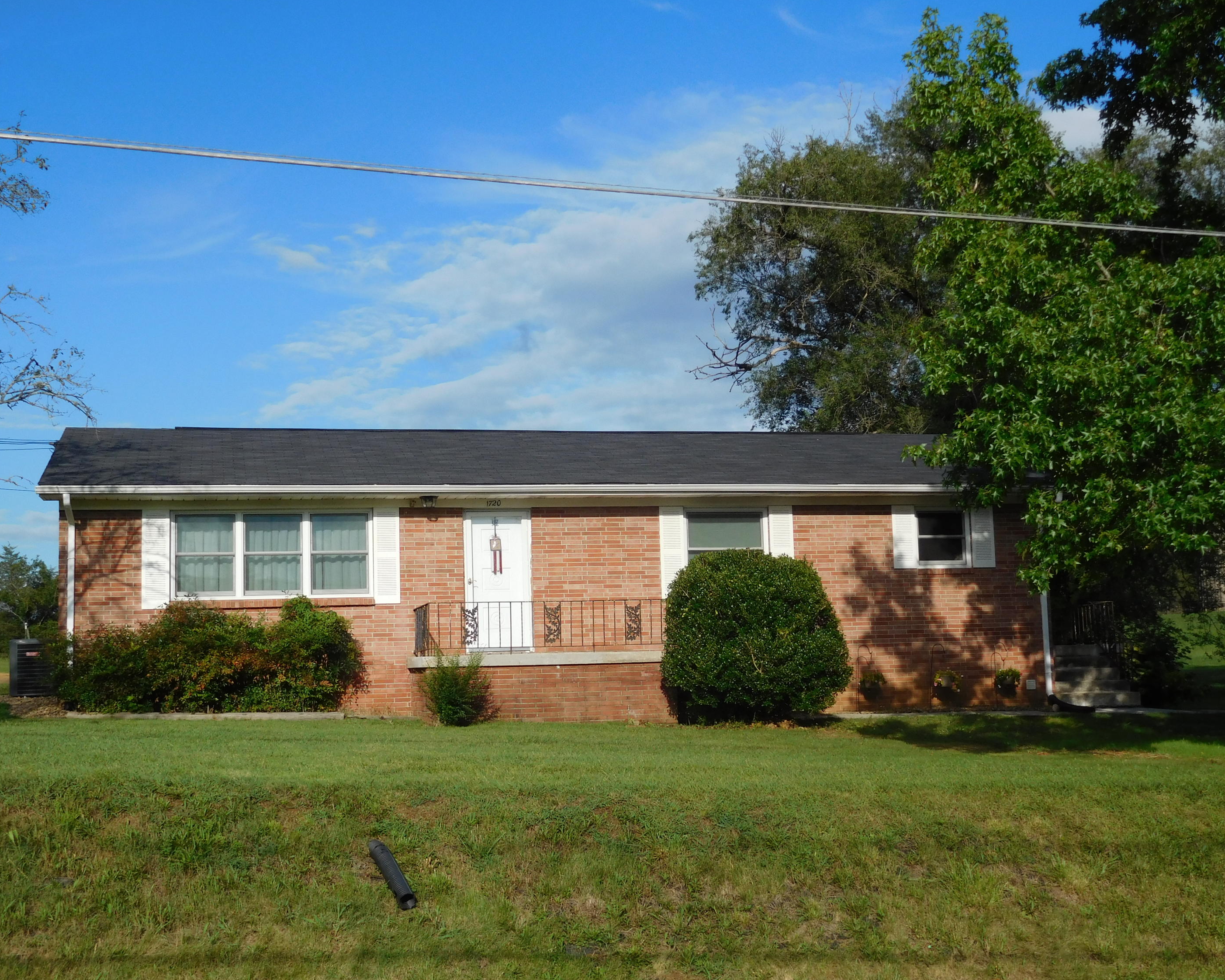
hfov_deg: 39.5
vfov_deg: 32.1
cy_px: 489
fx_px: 1704
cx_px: 629
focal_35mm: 47
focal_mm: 8
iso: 125
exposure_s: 1/400
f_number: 8
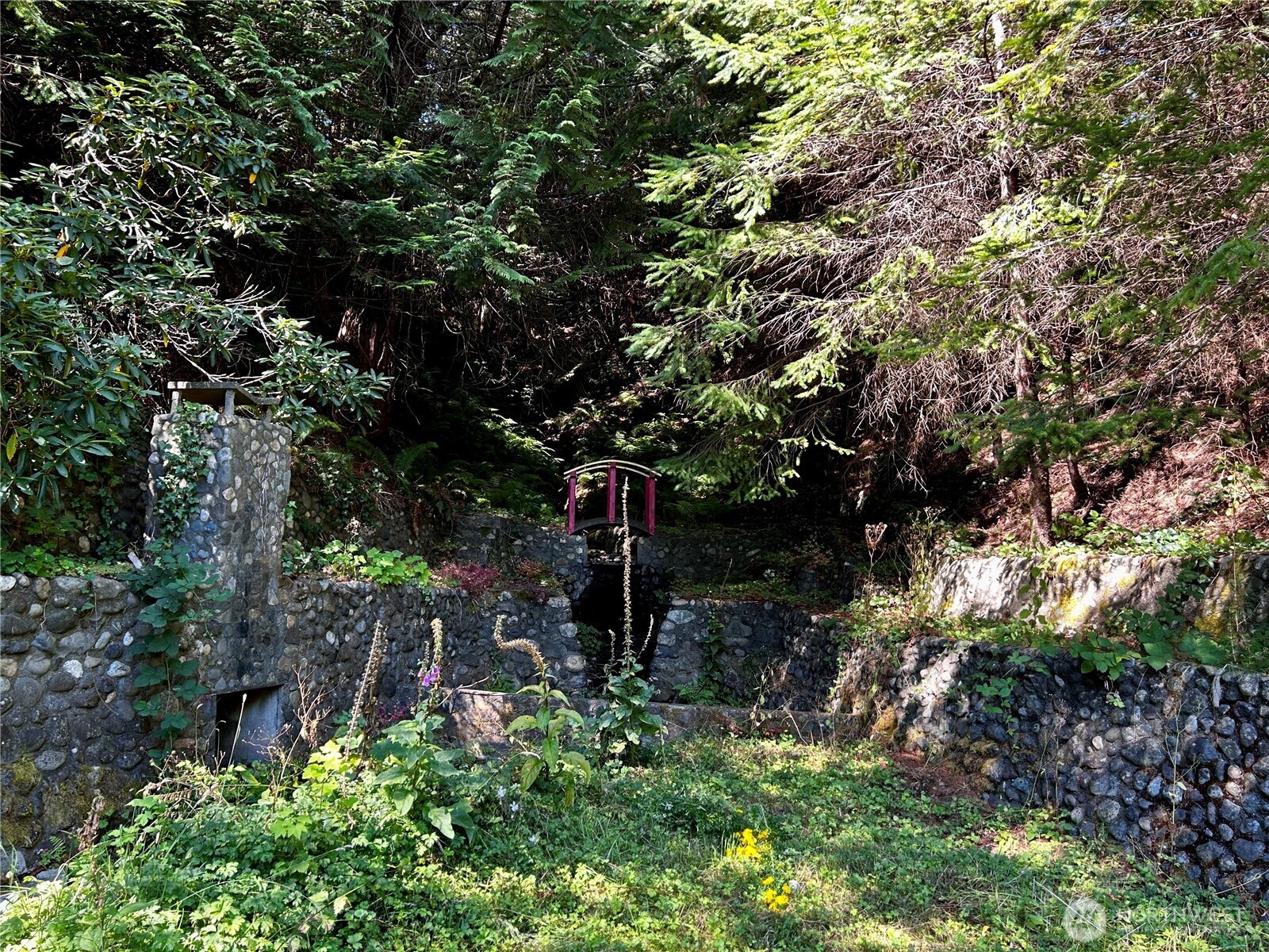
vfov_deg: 53.1
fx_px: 953
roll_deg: -1.5
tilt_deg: +6.4
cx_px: 634
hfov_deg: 67.3
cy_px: 476
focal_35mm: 26
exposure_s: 1/121
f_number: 1.5
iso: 50
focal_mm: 5.7
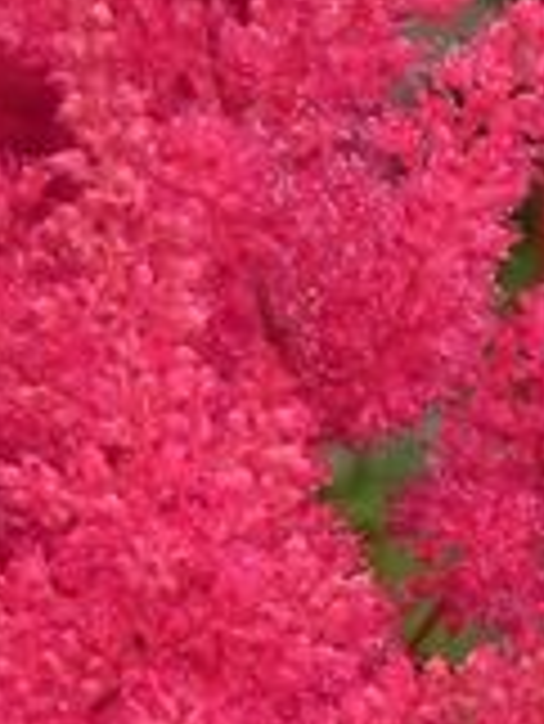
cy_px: 603
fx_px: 25676
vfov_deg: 1.6
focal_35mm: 1227
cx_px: -333
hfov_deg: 1.2
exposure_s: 1/100
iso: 160
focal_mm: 44
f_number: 5.6
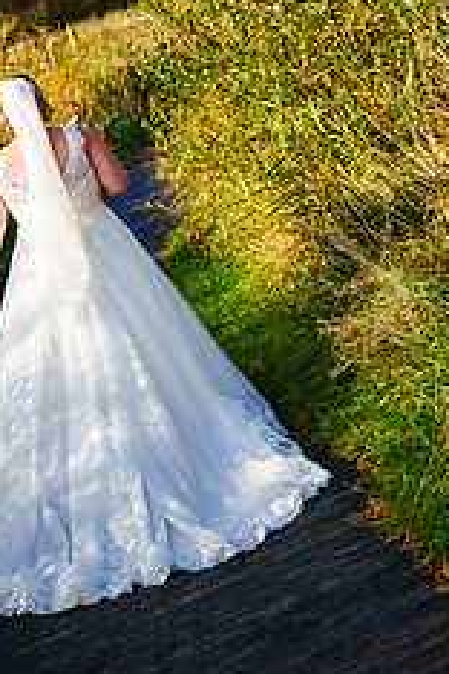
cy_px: 107
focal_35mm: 98
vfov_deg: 20.5
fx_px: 1833
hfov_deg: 13.8
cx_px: 52
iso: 400
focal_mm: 51
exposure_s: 1/4000
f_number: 3.2
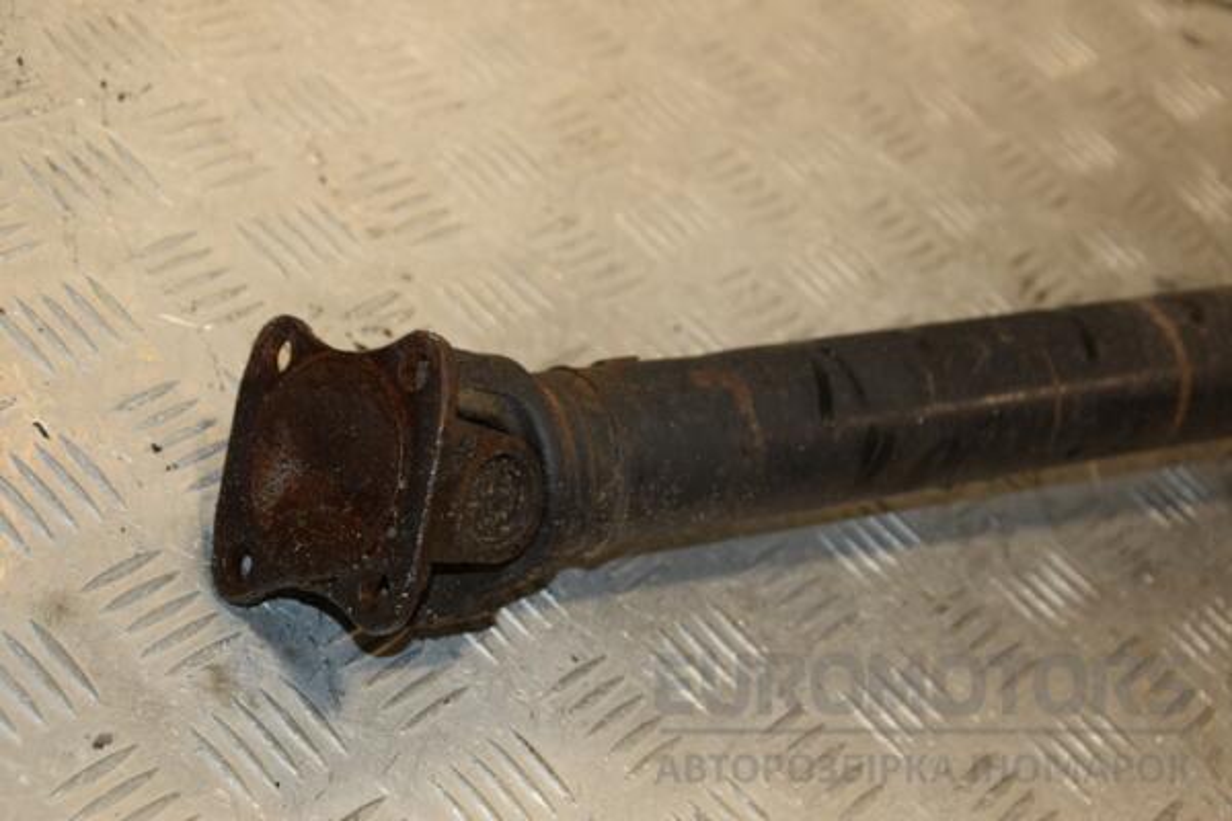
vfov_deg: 18.9
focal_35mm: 72
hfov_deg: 28.1
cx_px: 616
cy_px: 410
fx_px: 2464
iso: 800
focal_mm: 48
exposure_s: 1/200
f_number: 5.6
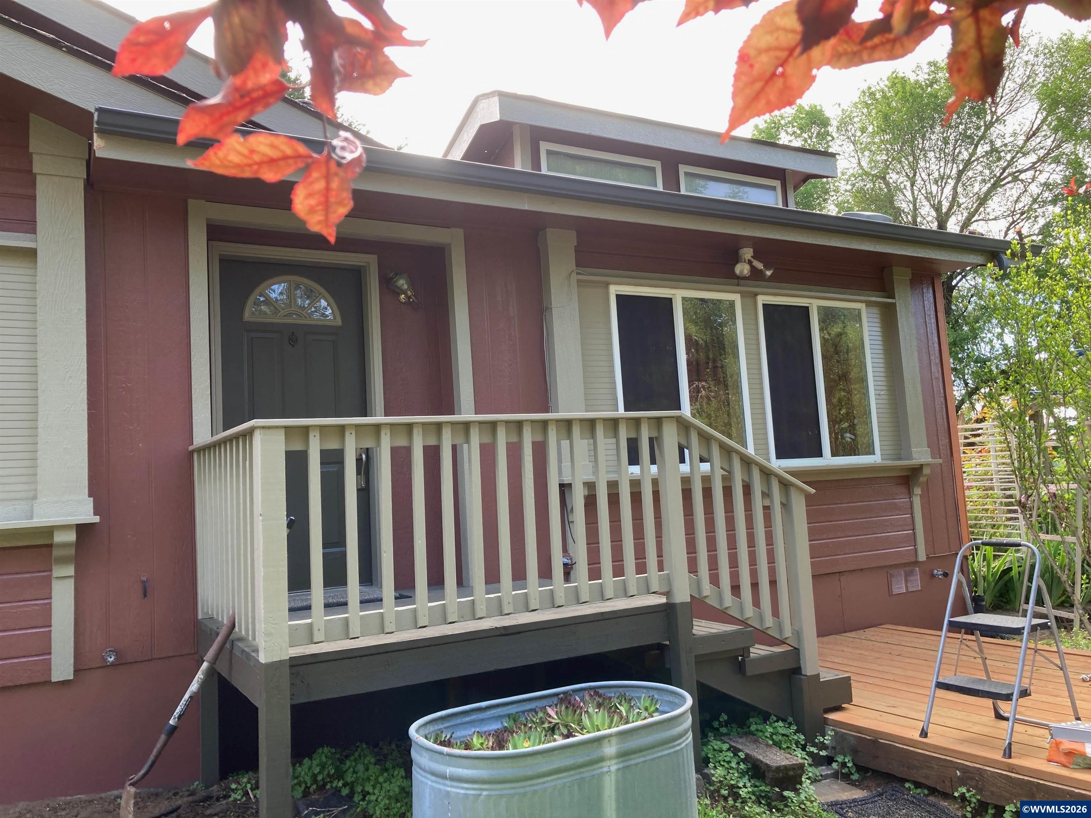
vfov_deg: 49.7
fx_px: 882
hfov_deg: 63.4
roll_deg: +1.3
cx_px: 546
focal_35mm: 28
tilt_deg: +4.7
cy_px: 409
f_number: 1.8
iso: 25
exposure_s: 1/122
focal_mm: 3.99
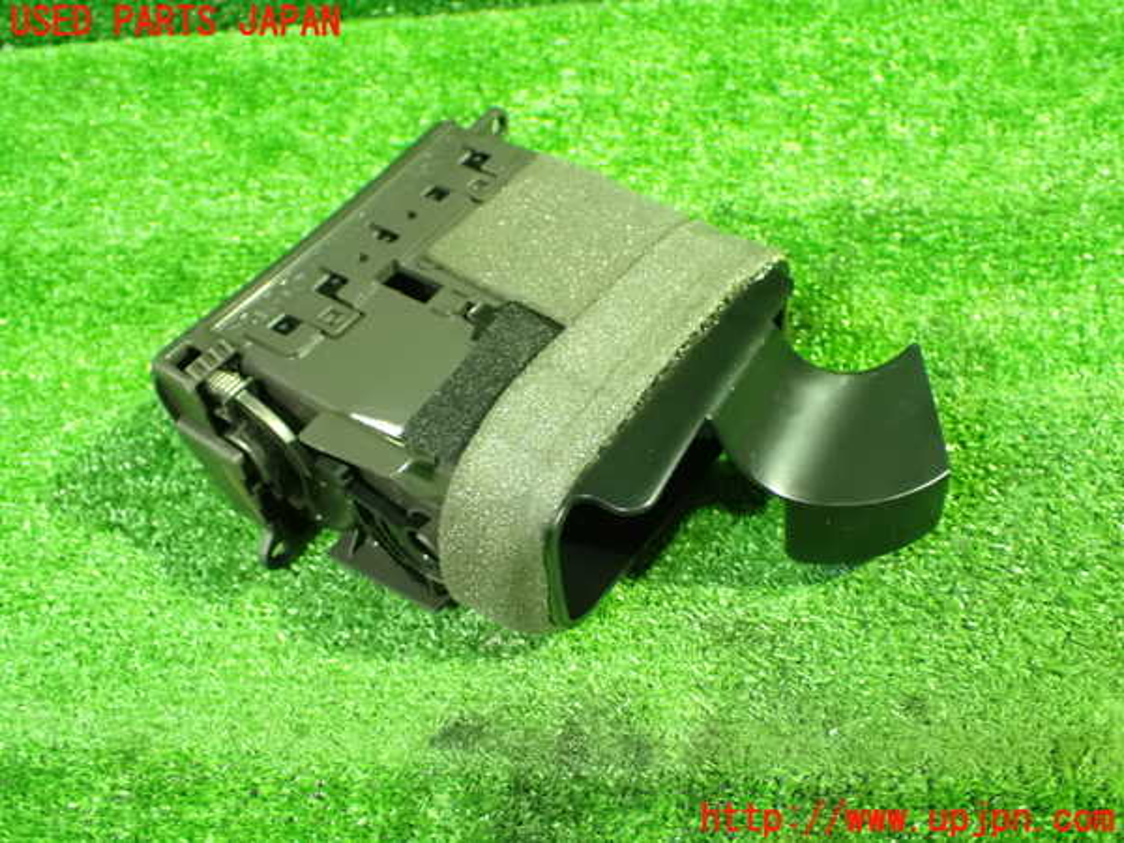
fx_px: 1169
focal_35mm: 36
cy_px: 422
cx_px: 562
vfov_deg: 39.7
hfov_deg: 51.4
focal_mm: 6.37
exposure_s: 1/25
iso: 1600
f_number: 2.5
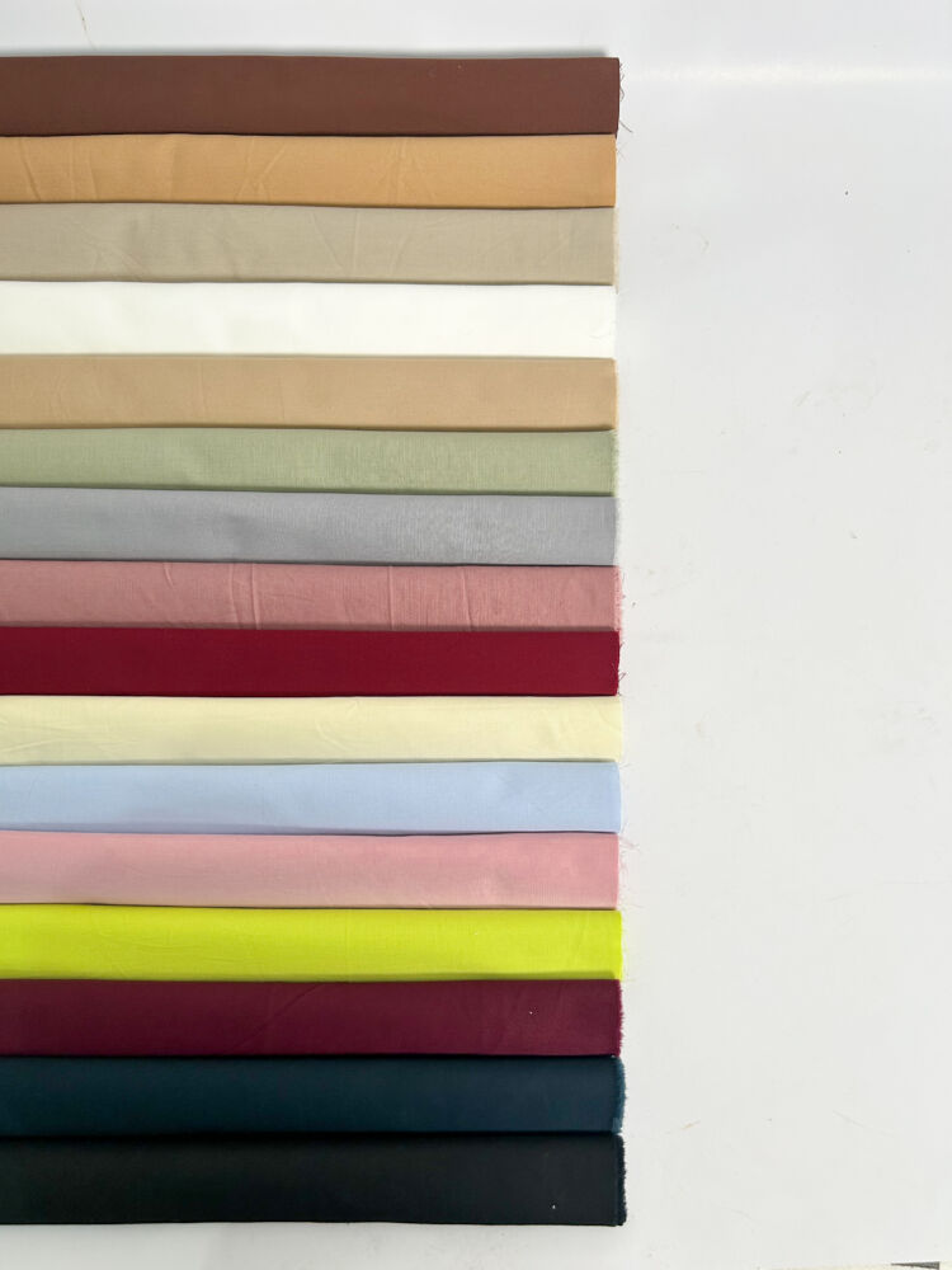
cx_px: 476
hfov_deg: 53.1
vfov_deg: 67.3
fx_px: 953
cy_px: 635
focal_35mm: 26
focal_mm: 5.7
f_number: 1.5
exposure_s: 1/120
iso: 100
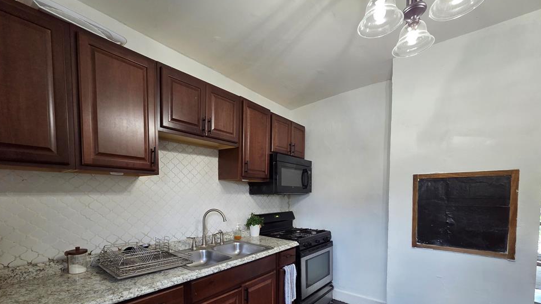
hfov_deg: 103.0
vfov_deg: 68.1
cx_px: 261
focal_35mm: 15
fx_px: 215
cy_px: 208
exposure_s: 1/60
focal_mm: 2.2
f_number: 2.2
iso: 400
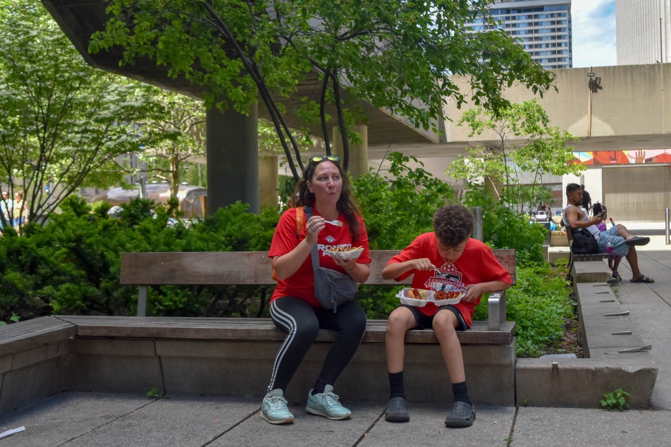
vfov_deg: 38.4
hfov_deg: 55.1
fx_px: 643
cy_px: 224
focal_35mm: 34
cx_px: 336
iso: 400
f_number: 4.8
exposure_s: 1/1500
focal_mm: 23
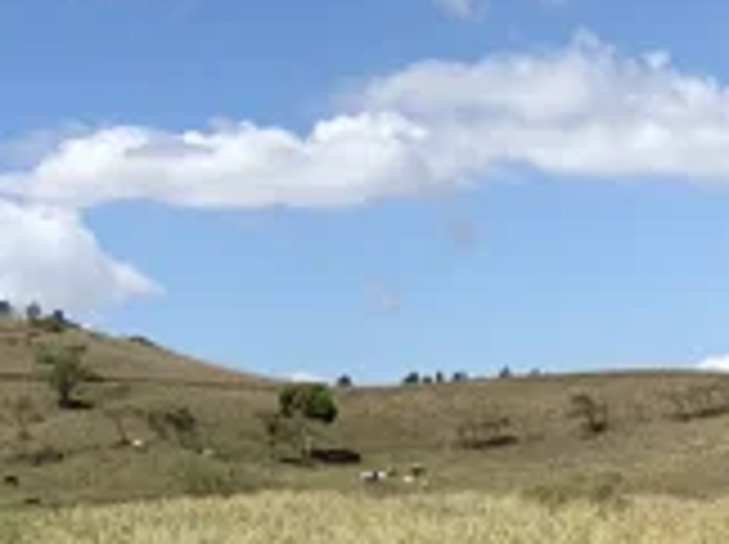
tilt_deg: +6.5
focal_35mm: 102
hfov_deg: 18.1
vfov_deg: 14.4
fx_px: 2145
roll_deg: +0.8
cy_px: 193
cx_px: -205
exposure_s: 1/2160
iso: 25
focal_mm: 4.25
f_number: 1.8
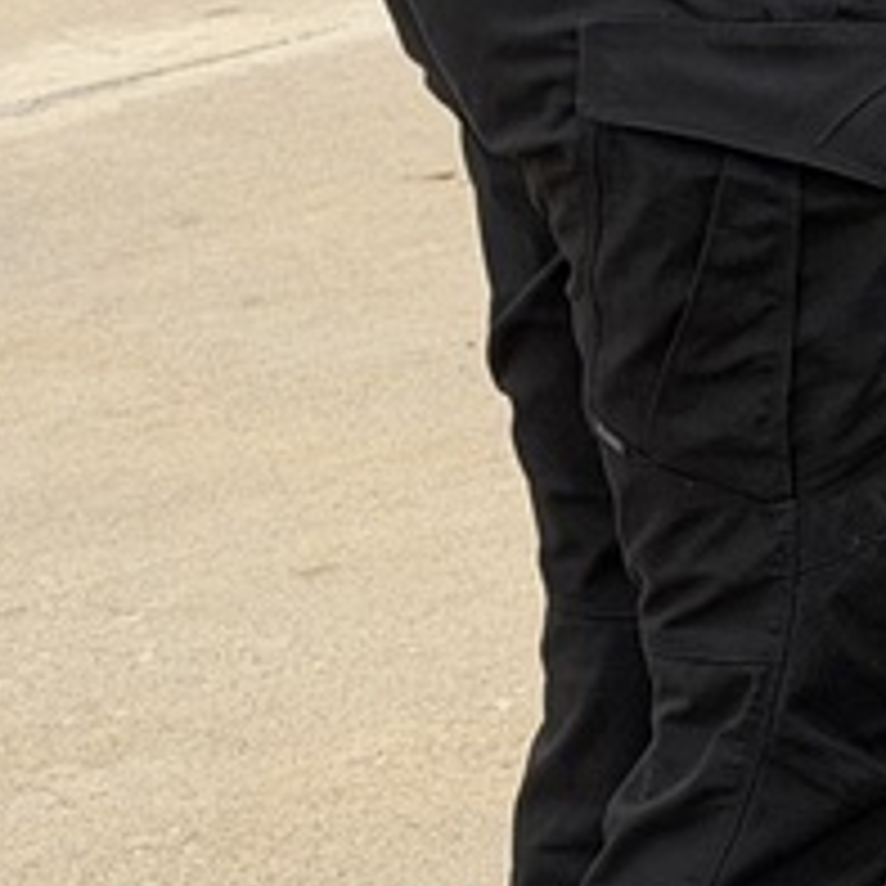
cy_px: -202
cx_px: 1884
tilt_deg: -11.5
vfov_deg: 7.8
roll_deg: +1.3
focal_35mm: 221
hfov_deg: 7.5
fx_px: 6400
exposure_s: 1/1203
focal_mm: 6.76
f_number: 1.78
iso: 80
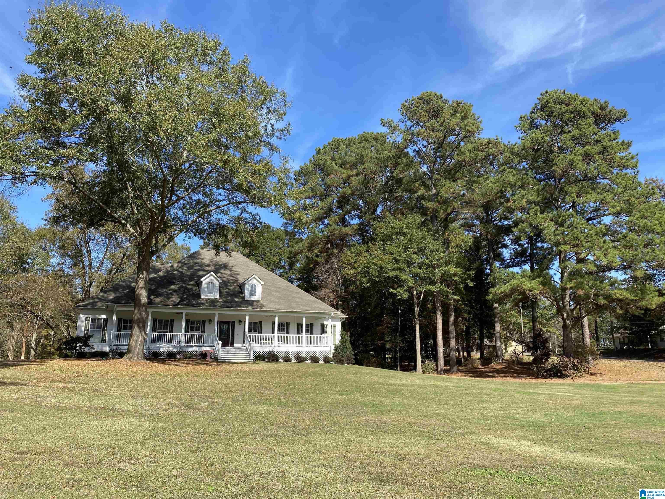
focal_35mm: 26
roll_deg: +0.3
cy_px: 250
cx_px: 332
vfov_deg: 53.1
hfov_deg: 67.3
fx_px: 499
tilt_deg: +12.7
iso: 32
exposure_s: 1/1484
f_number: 1.8
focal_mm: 4.25
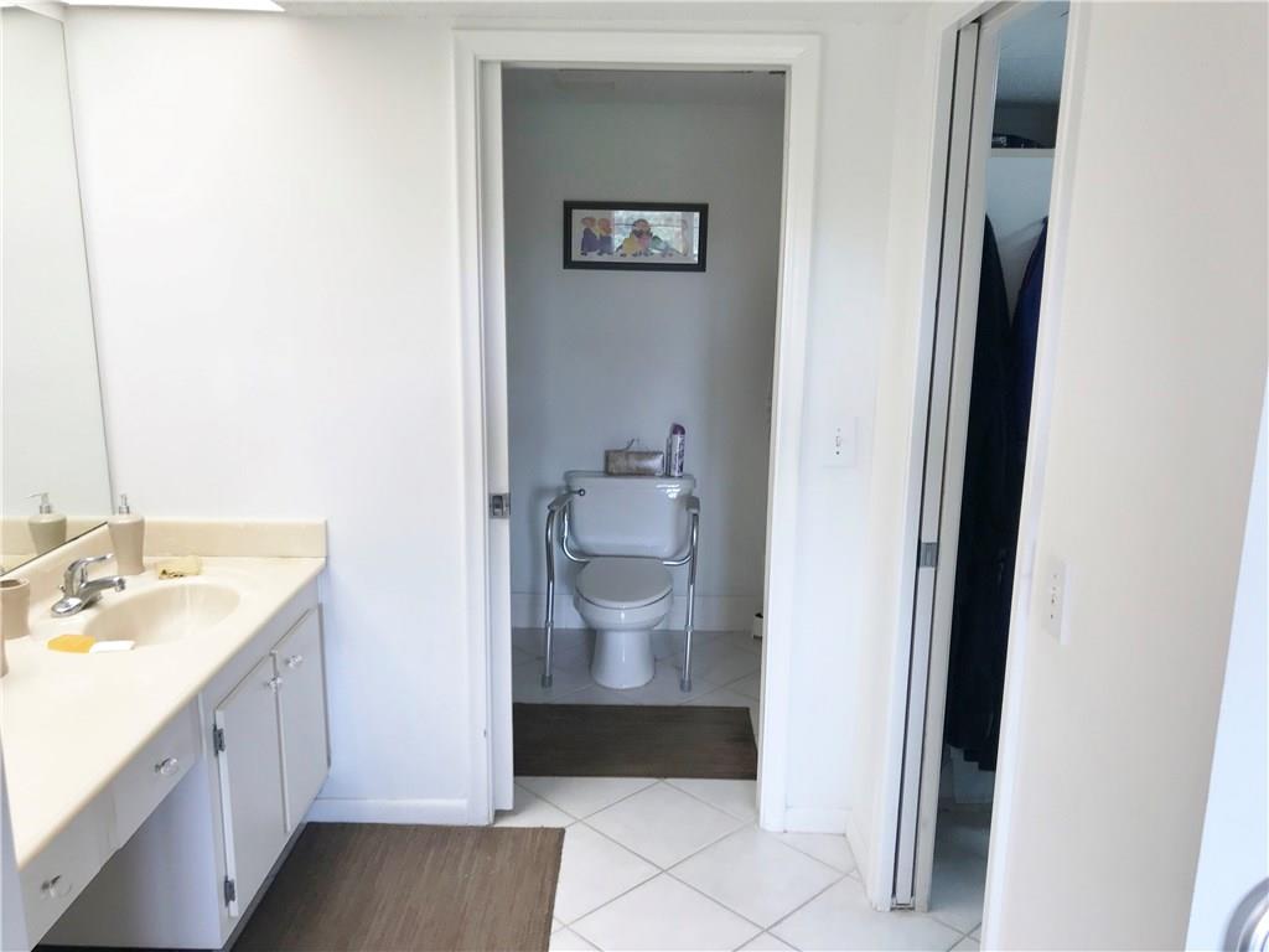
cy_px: 476
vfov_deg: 49.7
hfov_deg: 63.4
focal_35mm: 28
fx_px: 1026
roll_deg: -0.6
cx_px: 634
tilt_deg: -12.8
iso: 32
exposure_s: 1/60
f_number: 1.8
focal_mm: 3.99
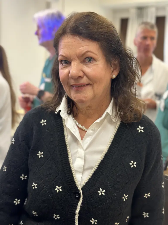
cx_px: 84
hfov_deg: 30.3
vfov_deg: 39.7
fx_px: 311
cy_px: 112
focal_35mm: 48
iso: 160
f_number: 1.78
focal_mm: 6.86
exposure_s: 1/50
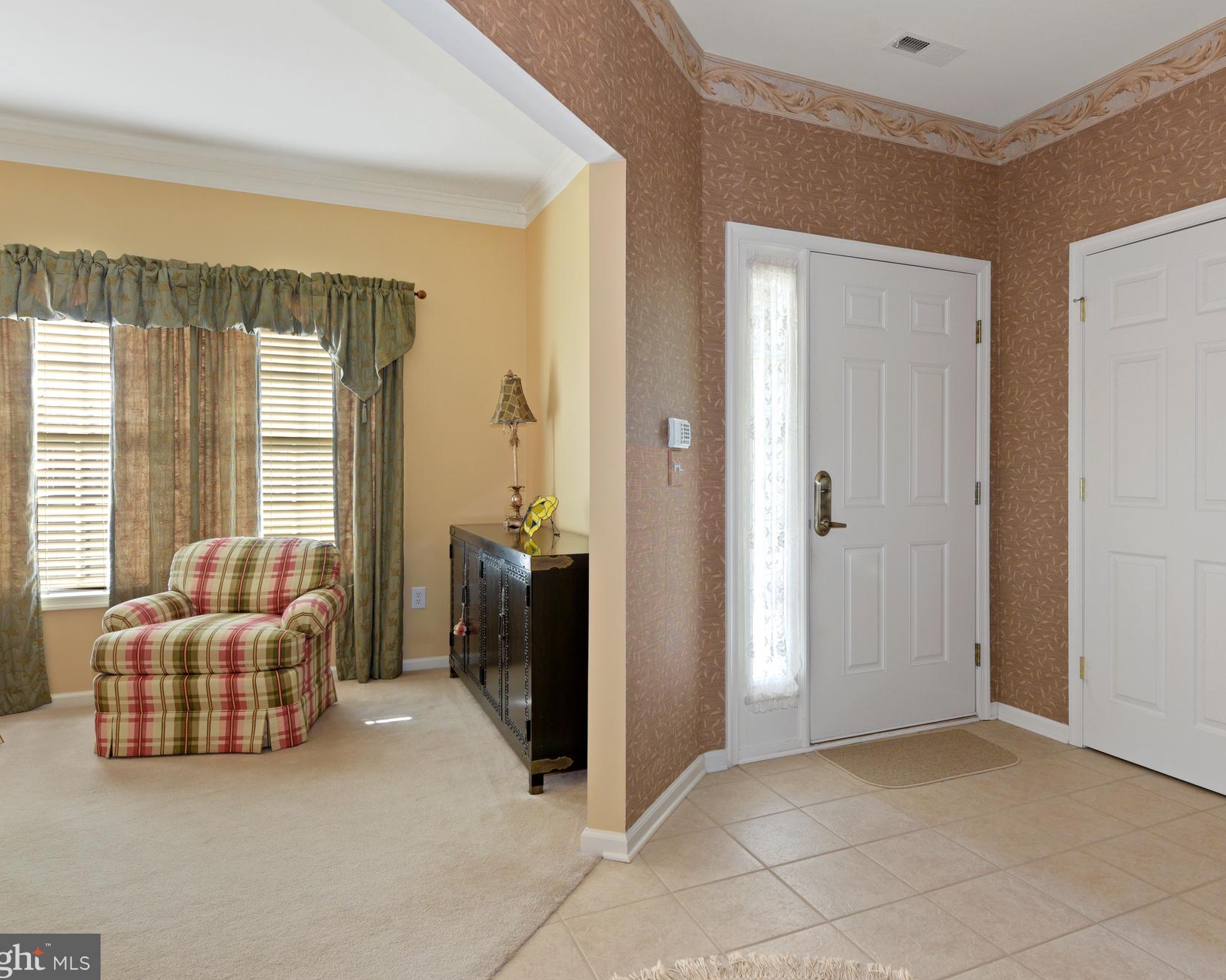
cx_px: 692
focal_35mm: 22
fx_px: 798
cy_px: 483
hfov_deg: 74.7
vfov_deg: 63.1
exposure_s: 1/4
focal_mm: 19
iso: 200
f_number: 8
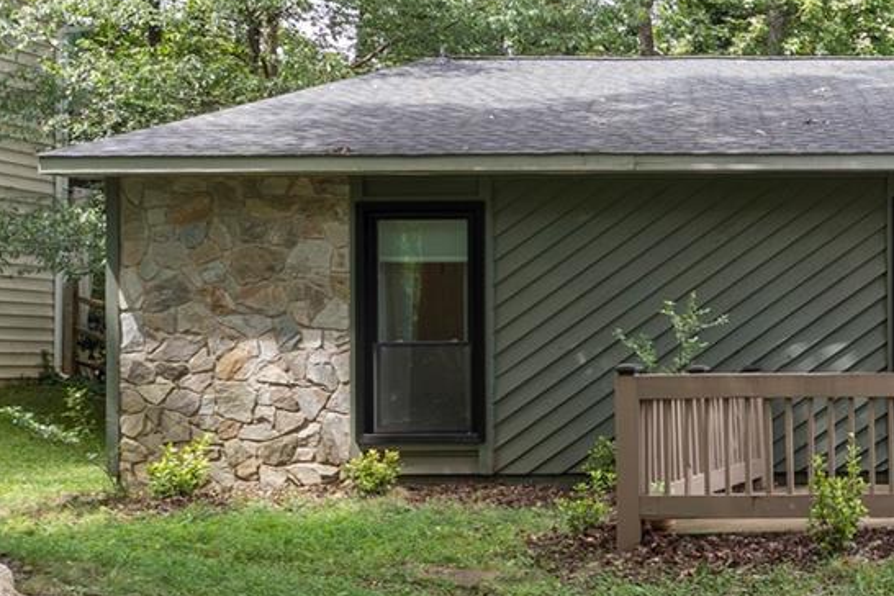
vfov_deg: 21.9
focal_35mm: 62
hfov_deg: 27.2
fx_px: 1536
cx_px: 1163
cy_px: 358
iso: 100
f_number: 8
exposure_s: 1/6
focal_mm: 16.5
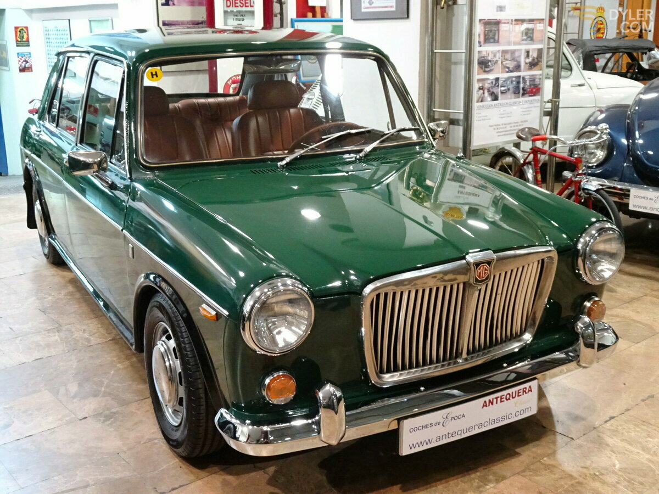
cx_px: 330
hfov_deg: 46.8
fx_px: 761
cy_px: 247
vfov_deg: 36.0
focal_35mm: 40
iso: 800
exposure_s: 1/10
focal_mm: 6.8
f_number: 4
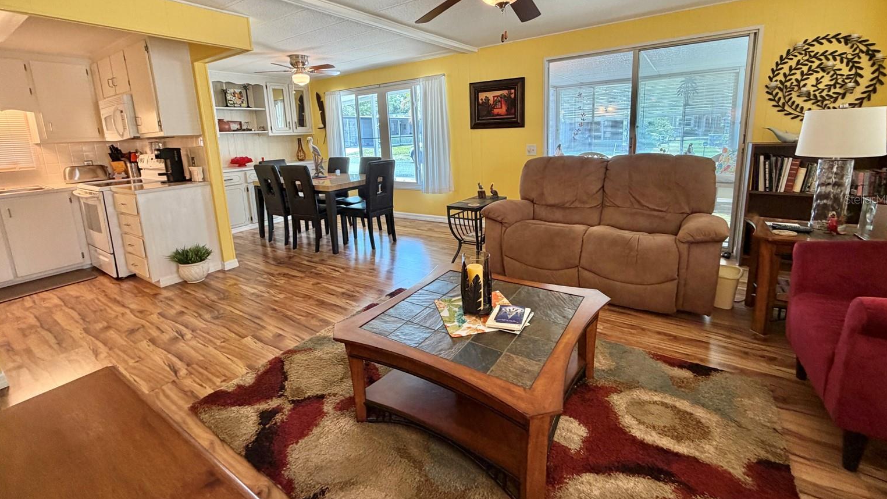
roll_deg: +2.9
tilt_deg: -9.2
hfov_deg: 99.4
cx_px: 434
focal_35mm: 16
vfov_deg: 66.4
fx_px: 376
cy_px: 199
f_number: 2.2
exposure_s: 1/60
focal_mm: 2.22
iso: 200
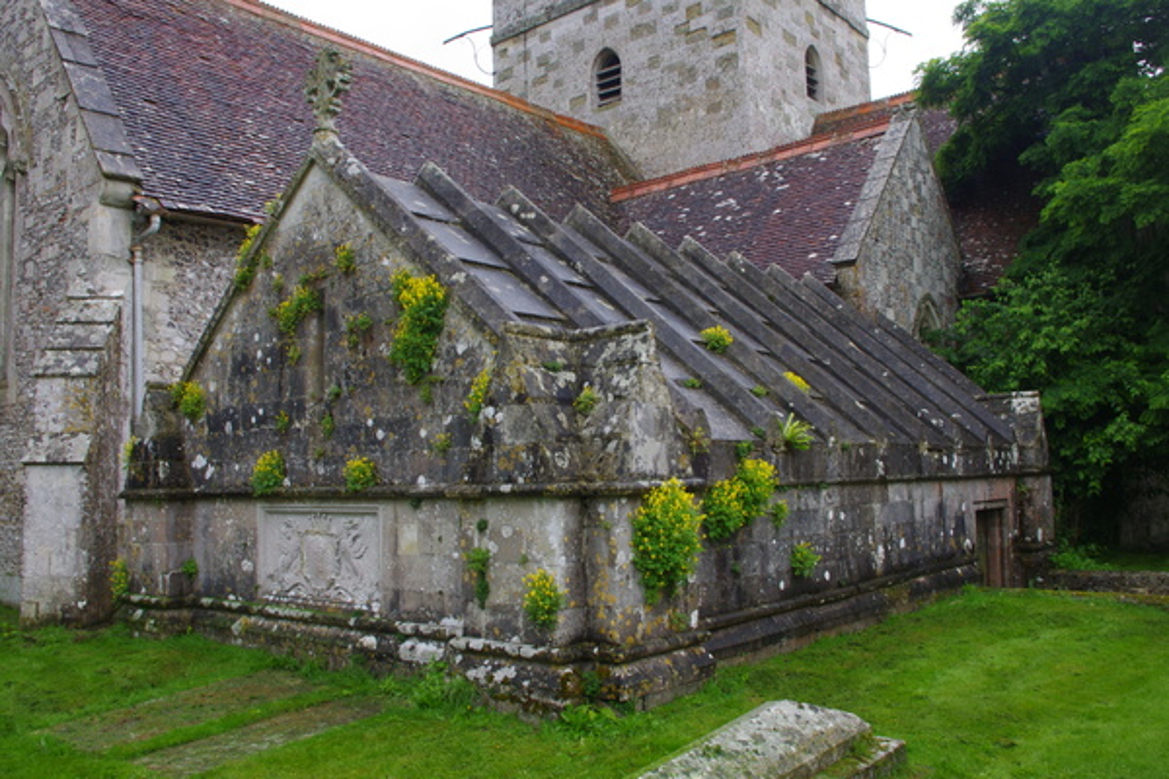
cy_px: 390
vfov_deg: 43.6
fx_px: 974
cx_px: 584
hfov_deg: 61.9
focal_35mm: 30
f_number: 11
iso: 400
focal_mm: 20
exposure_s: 1/100
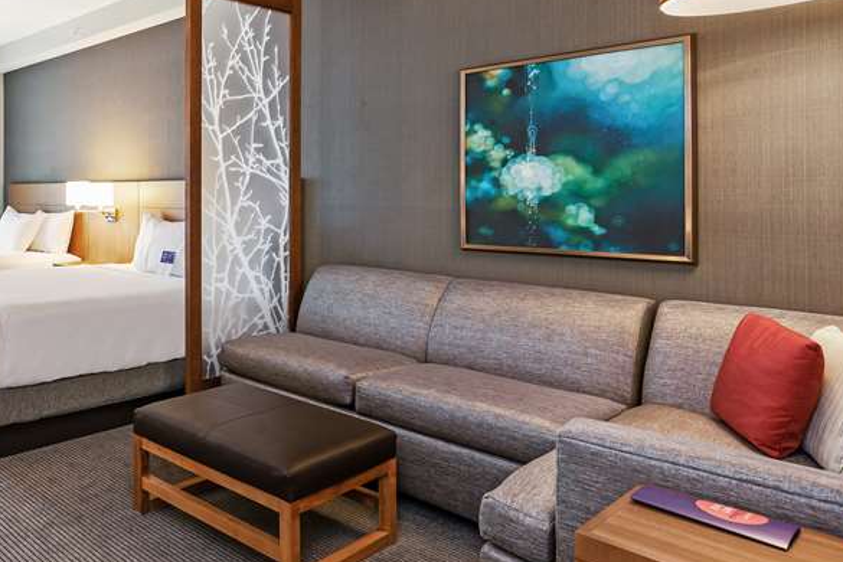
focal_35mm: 28
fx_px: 656
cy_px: 197
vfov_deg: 45.8
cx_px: 125
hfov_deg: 58.4
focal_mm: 16
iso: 320
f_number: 8
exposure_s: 1/15
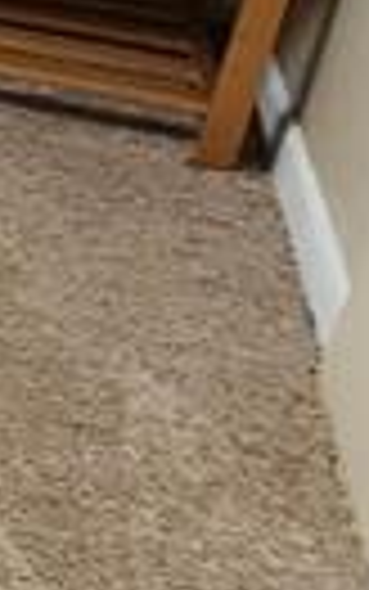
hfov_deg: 5.1
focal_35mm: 108
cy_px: -198
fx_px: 1736
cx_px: -1881
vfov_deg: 17.9
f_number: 2.2
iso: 320
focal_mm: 2.2
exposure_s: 1/60
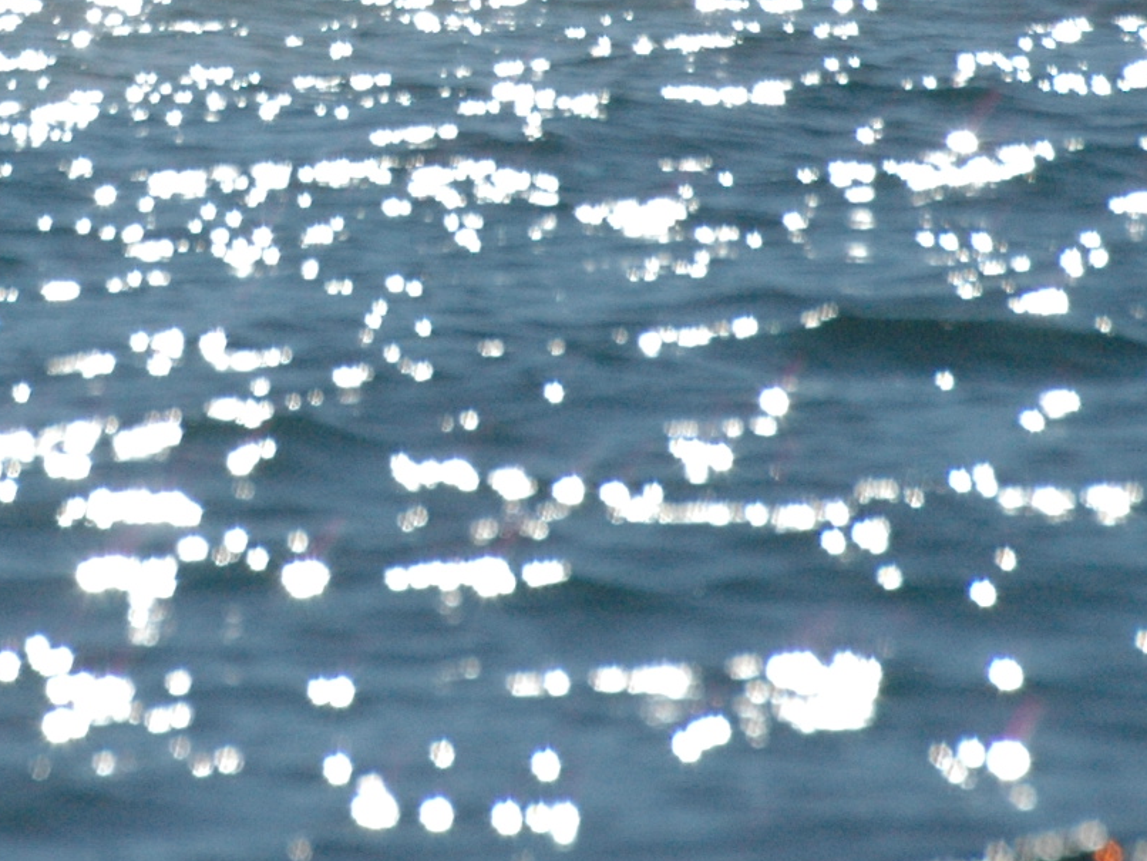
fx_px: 39807
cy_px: -191
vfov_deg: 1.2
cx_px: 141
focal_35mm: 1201
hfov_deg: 1.7
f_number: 9
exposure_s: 1/5000
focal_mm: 300
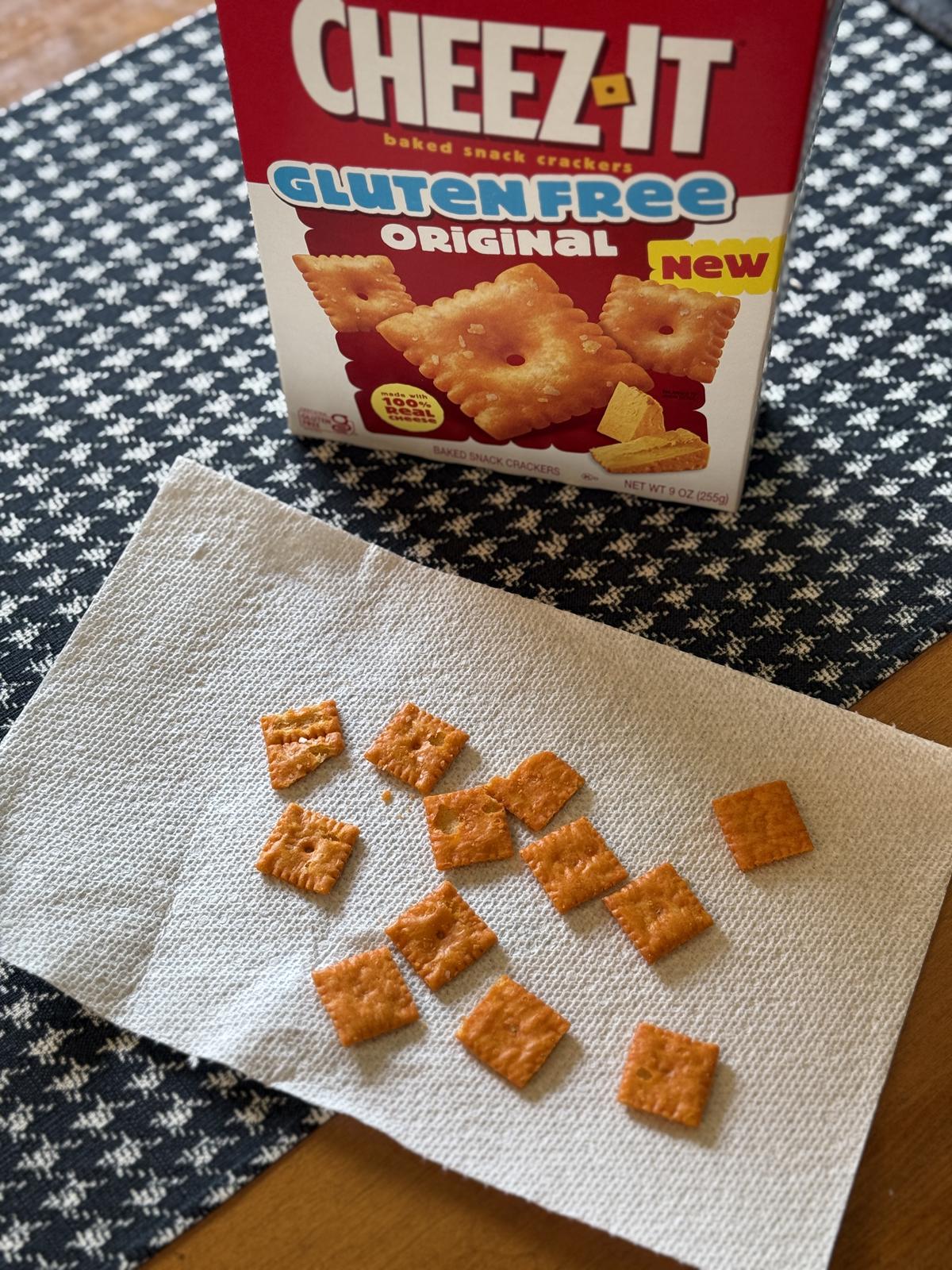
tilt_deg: -57.4
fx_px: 1760
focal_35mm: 48
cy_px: 635
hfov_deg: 30.3
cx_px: 476
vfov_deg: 39.7
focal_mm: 6.76
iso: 100
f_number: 1.78
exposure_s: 1/120
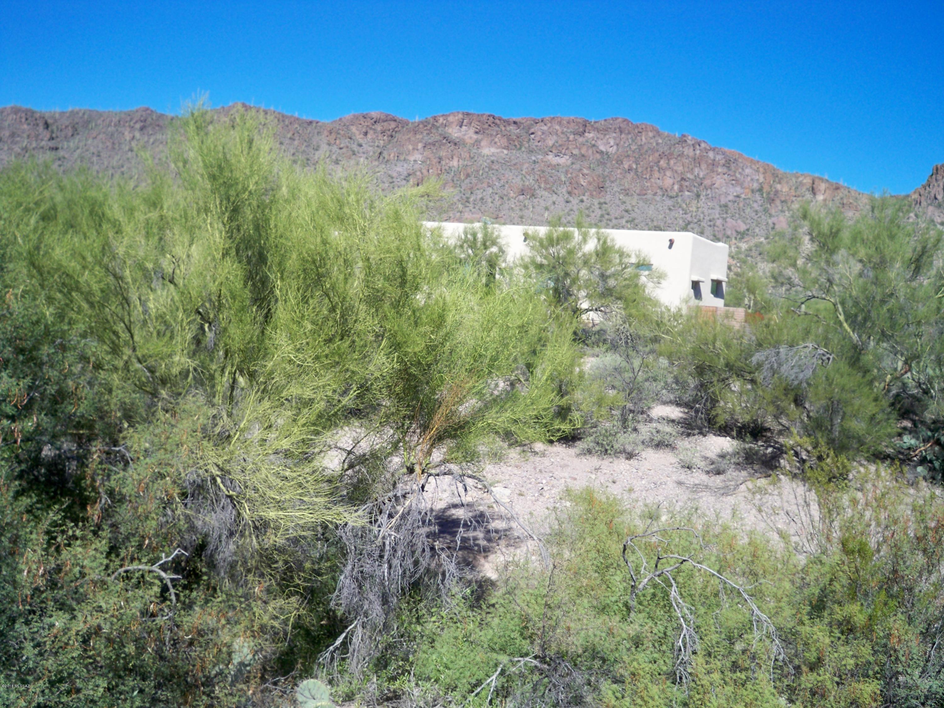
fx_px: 954
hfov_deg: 52.6
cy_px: 354
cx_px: 472
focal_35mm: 35
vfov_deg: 40.7
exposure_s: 1/400
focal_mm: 6.3
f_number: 4.7
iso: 80
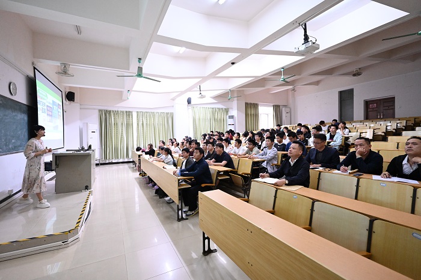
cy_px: 140
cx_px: 210
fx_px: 187
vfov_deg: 73.7
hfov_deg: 96.8
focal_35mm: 16
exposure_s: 1/125
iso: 5000
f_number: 2.8
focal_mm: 16
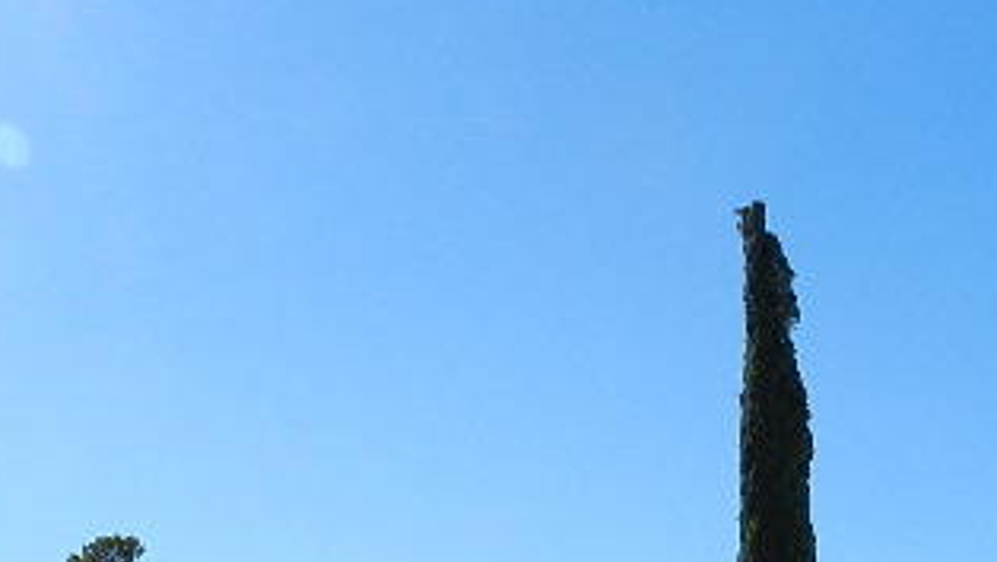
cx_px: 413
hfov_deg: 40.4
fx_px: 1349
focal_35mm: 51
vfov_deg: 21.4
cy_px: 724
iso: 160
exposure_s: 1/800
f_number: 4.5
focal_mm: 4
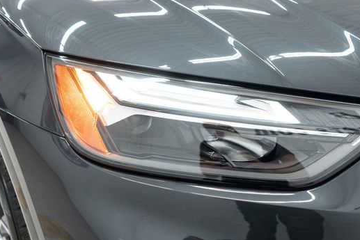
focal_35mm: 52
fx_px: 520
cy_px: 125
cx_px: 214
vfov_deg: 26.0
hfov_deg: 38.0
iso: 400
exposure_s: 1/40
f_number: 3.2
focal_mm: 28
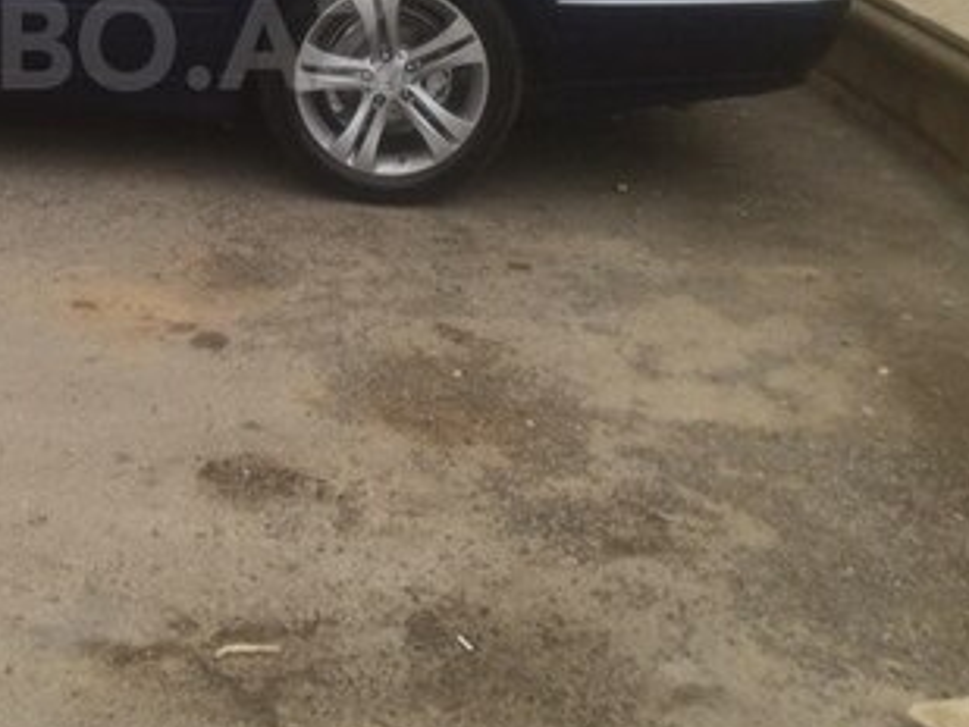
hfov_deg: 29.7
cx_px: 66
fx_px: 1736
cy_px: 42
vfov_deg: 22.9
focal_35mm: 62
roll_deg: -3.5
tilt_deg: -15.6
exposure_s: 1/570
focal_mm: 4.15
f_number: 2.2
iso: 32
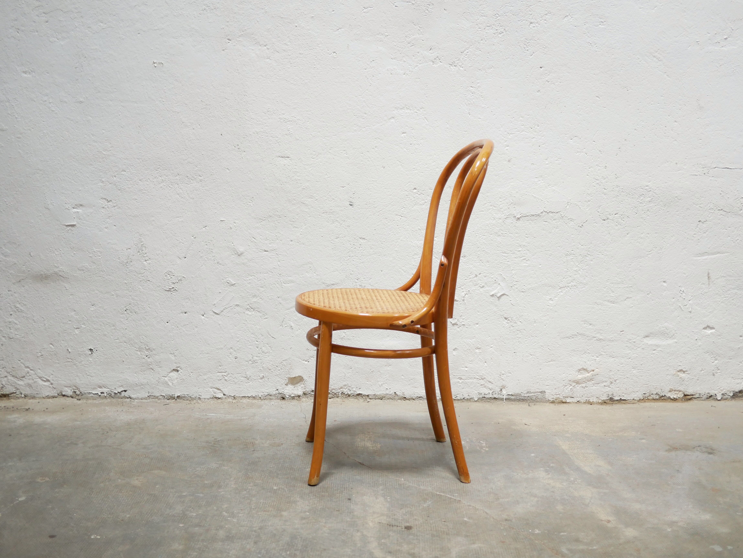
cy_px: 279
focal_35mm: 40
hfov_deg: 46.8
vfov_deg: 36.0
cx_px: 372
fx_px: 859
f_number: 1.7
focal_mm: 20
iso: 500
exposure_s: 1/60
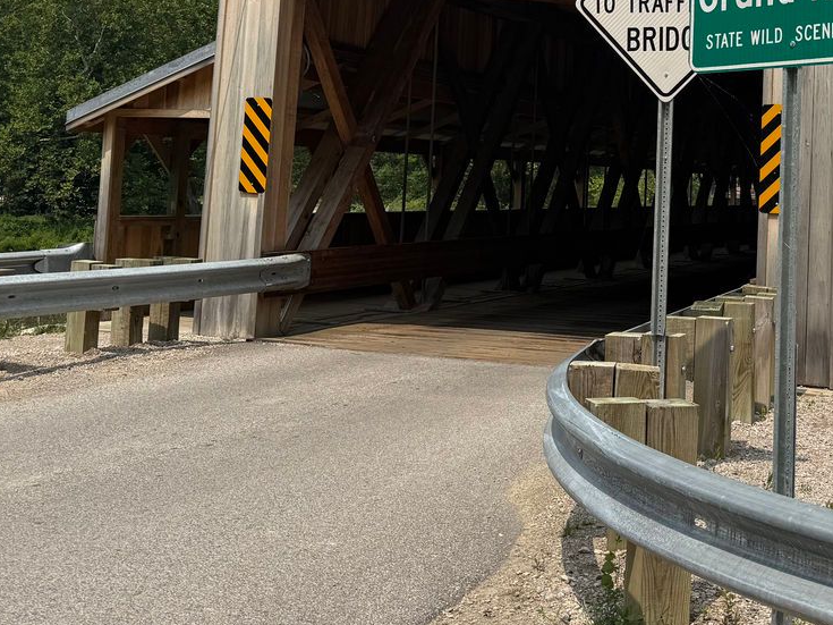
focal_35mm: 49
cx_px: 672
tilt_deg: +5.2
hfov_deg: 37.5
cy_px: 89
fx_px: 1179
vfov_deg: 28.7
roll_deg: -1.1
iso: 80
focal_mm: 6.76
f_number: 1.78
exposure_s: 1/8130
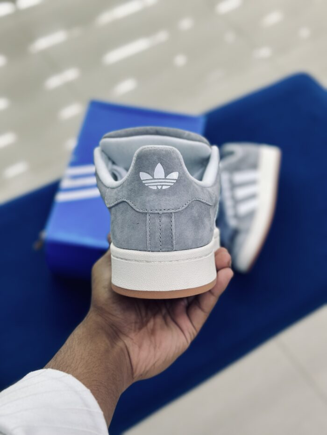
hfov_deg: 30.3
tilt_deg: -57.3
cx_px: 164
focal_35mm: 48
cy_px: 218
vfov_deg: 39.7
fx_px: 604
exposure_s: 1/100
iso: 64
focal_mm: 6.86
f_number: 1.78
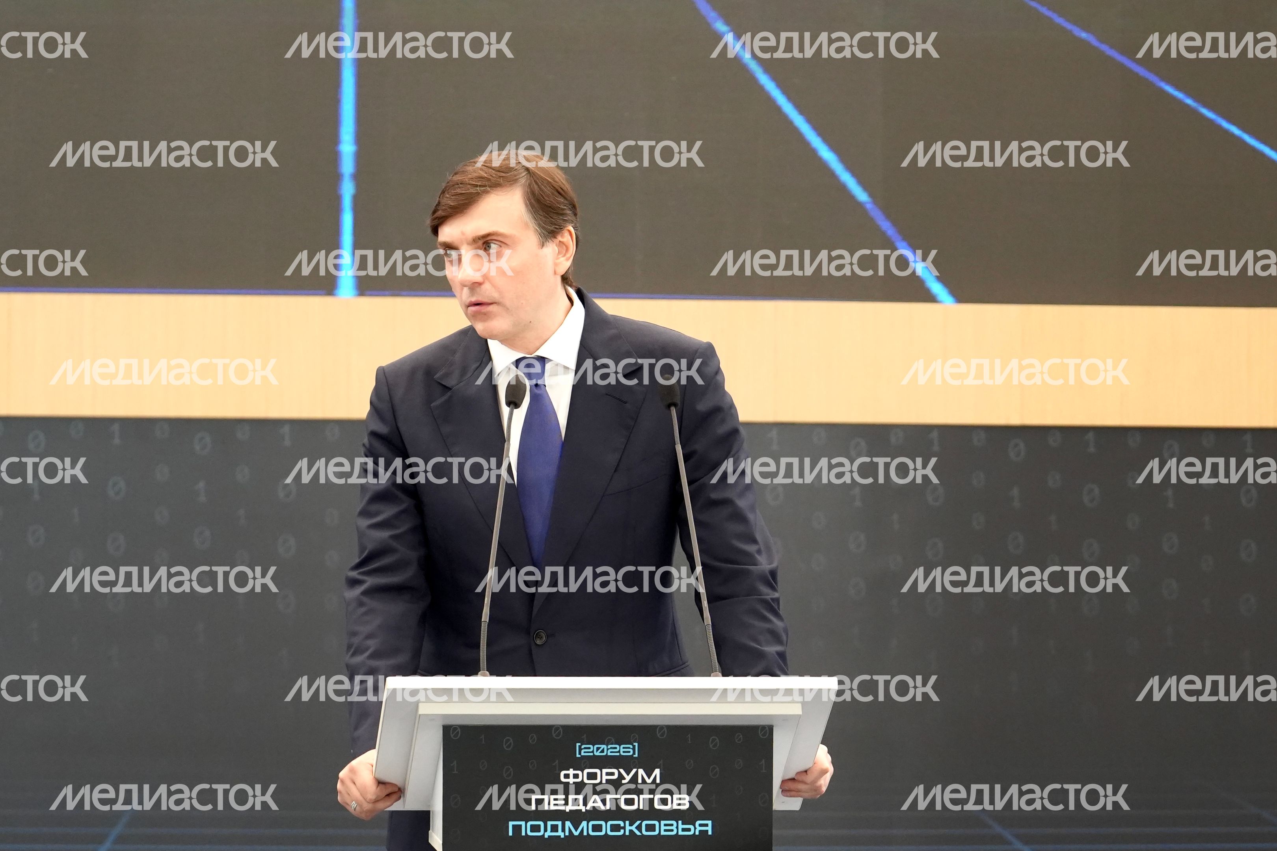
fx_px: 6491
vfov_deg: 7.5
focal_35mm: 183
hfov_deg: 11.2
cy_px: 426
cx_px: 638
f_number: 5
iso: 3200
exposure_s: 1/160
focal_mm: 122
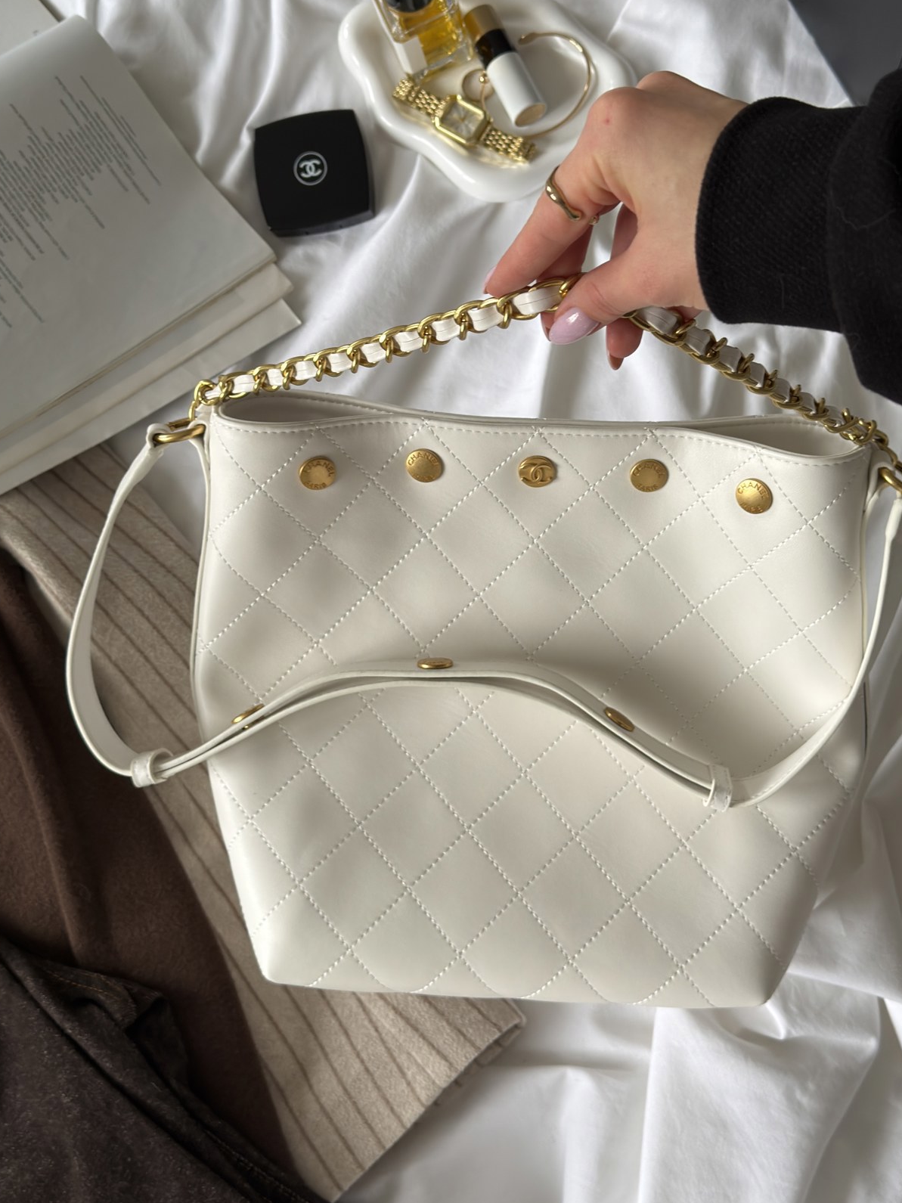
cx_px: 544
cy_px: 548
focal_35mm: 44
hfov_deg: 32.8
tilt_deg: -76.9
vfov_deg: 42.9
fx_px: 1529
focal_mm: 6.76
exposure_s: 1/96
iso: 100
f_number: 1.78
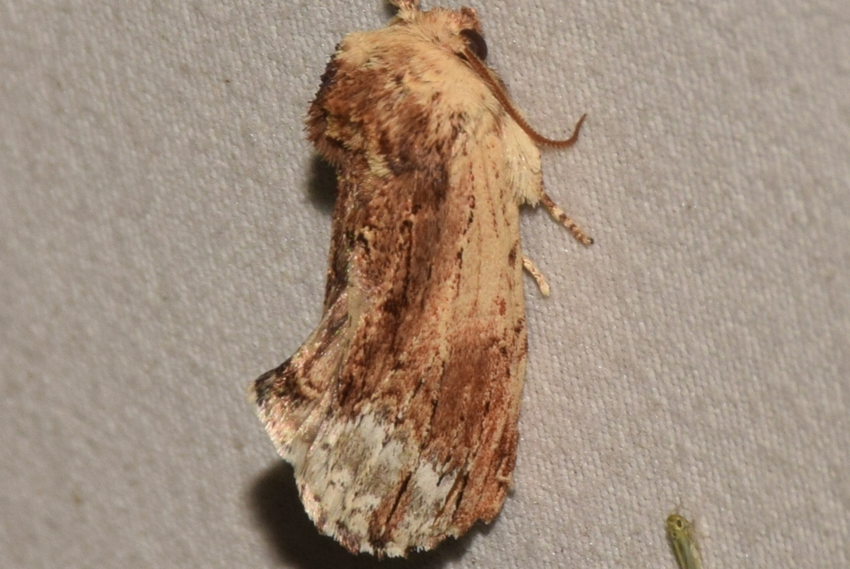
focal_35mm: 210
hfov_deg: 9.8
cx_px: 425
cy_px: 284
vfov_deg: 6.6
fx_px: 4963
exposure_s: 1/160
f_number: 14
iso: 200
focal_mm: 140
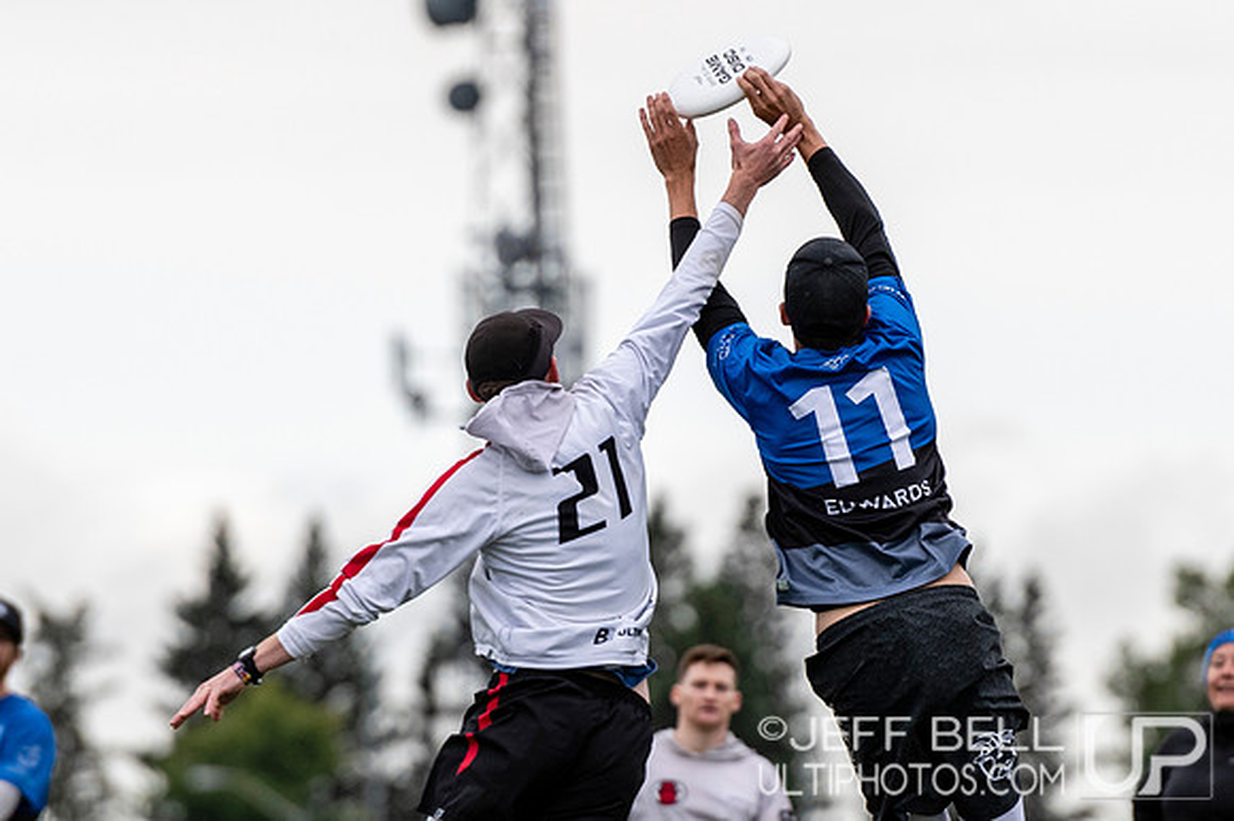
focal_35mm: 561
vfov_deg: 2.4
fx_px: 19212
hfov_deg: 3.7
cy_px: 463
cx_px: 795
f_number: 4
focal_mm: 200
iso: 500
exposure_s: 1/1250
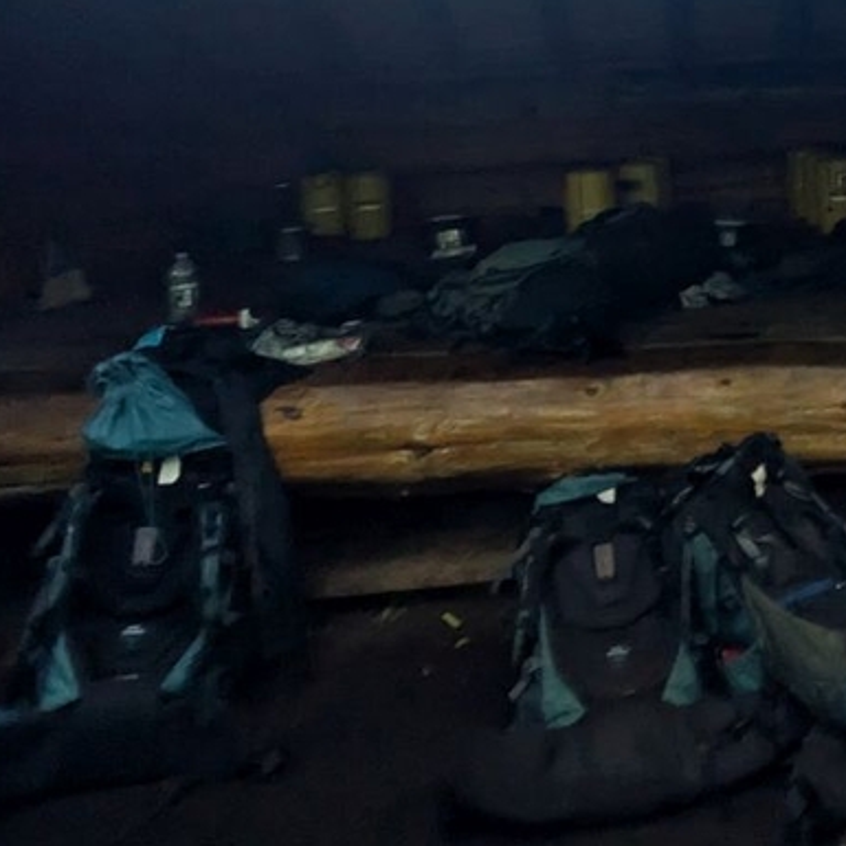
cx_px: 694
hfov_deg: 44.6
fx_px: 968
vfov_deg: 43.5
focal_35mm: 35
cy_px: 99
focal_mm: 1.85
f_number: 2.2
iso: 250
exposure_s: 1/26
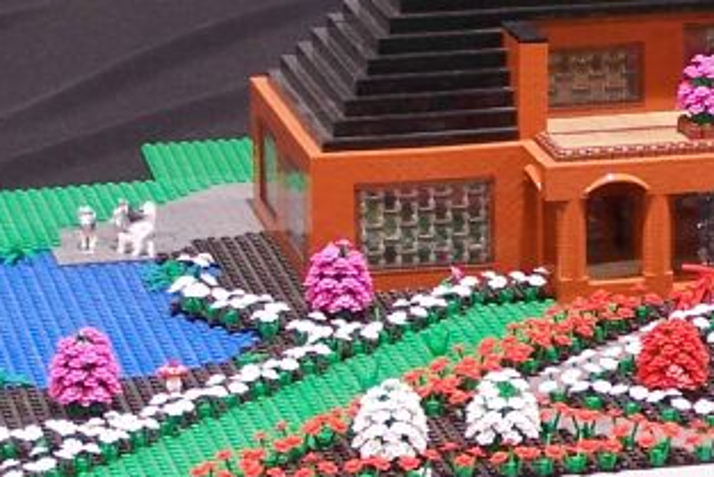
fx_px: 4524
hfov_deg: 8.9
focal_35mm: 228
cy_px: 292
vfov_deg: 6.0
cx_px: 865
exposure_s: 1/4
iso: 80
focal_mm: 11.1
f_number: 3.2
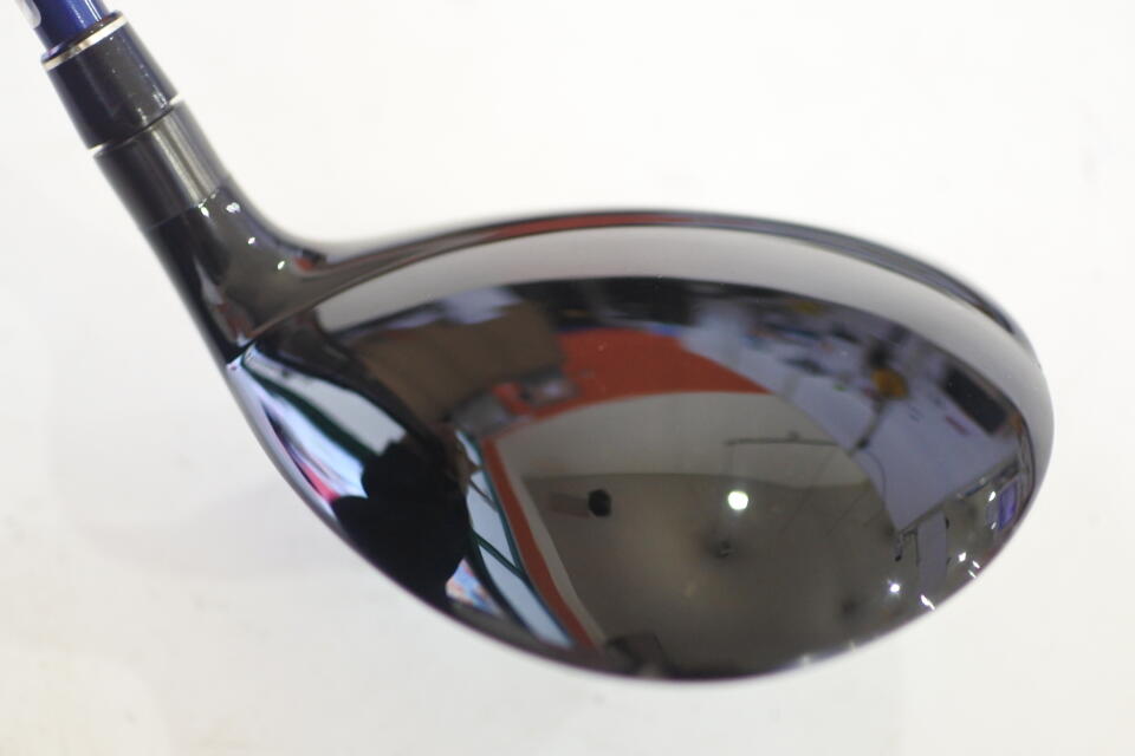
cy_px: 378
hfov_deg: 40.3
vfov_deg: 27.5
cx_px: 568
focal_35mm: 49
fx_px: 1545
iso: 800
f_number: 1.8
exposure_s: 1/160
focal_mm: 18.5
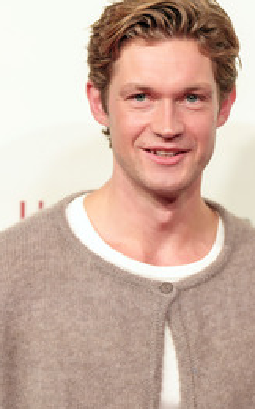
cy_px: 200
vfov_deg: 10.5
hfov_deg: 6.5
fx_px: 2229
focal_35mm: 200
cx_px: 215
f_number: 2.8
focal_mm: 113
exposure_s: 1/250
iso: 320
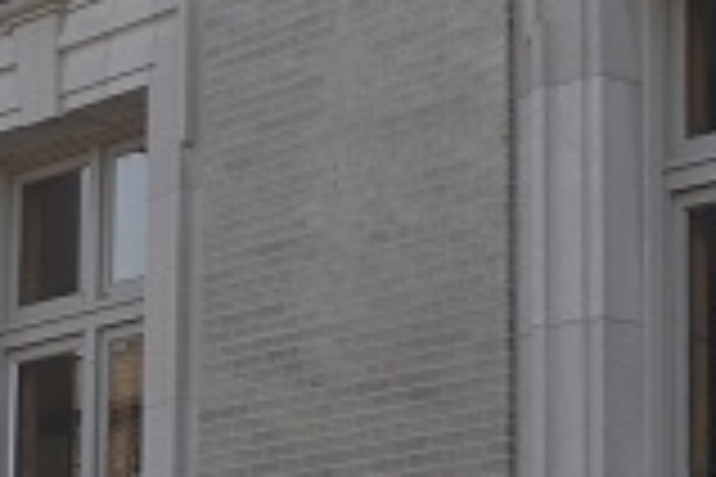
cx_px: 212
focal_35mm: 157
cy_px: 511
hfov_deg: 13.1
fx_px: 3122
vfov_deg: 8.7
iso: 110
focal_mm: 24
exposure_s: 1/125
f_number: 5.6
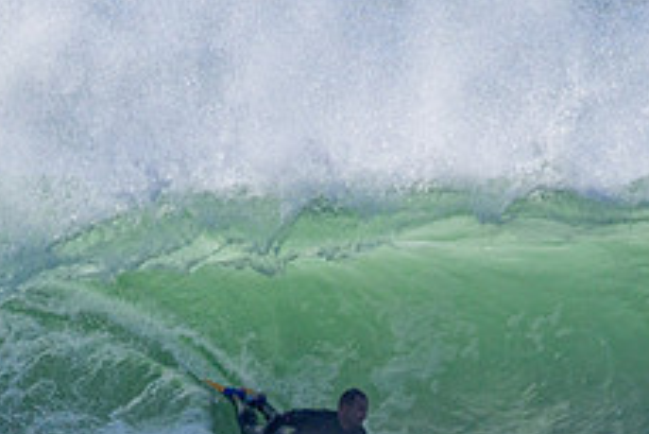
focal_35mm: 2025
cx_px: 439
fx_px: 36528
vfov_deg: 0.7
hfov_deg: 1.0
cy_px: 523
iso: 800
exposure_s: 1/2000
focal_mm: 800
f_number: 11
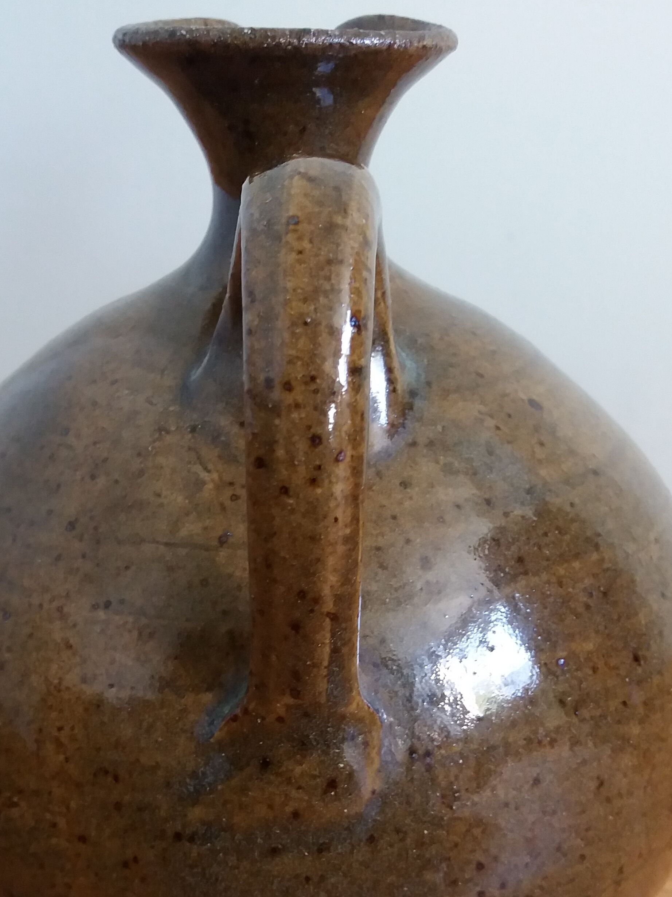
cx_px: 325
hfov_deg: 30.9
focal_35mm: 47
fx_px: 1217
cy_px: 541
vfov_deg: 40.2
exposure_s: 1/25
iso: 160
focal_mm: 3.7
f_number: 1.9
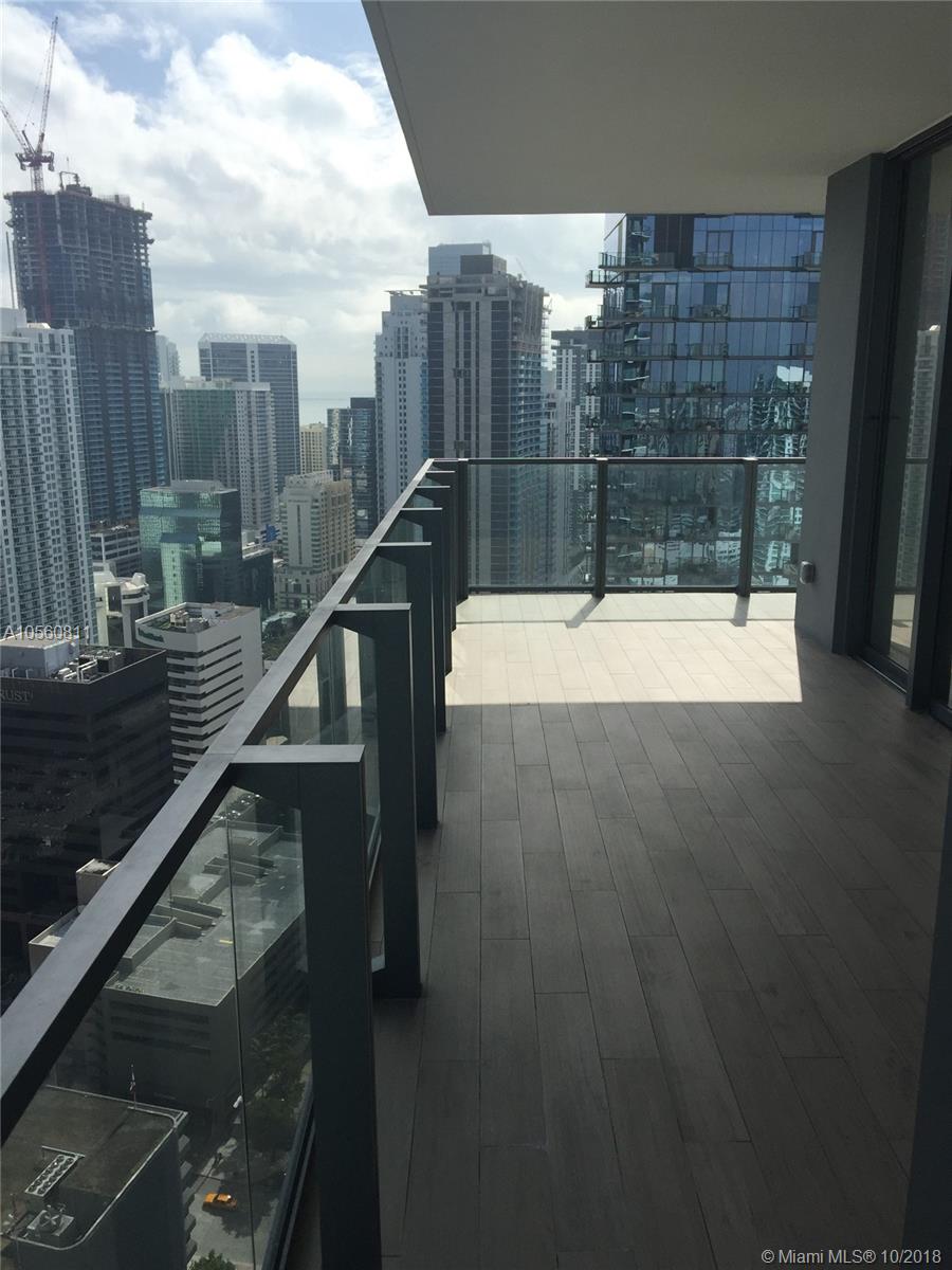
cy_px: 635
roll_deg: -1.3
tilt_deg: -11.2
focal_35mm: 29
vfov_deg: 61.7
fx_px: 1063
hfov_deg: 48.2
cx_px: 476
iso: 32
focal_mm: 4.15
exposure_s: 1/3597
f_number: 2.2
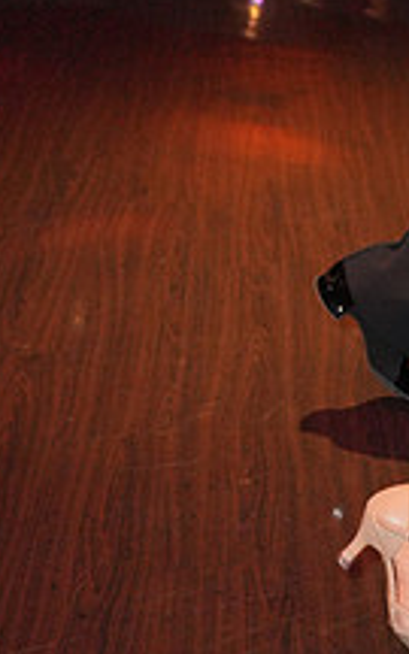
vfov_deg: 23.3
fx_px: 1462
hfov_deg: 15.0
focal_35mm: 82
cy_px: -106
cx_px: 565
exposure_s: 1/200
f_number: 4
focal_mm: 30
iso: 4000
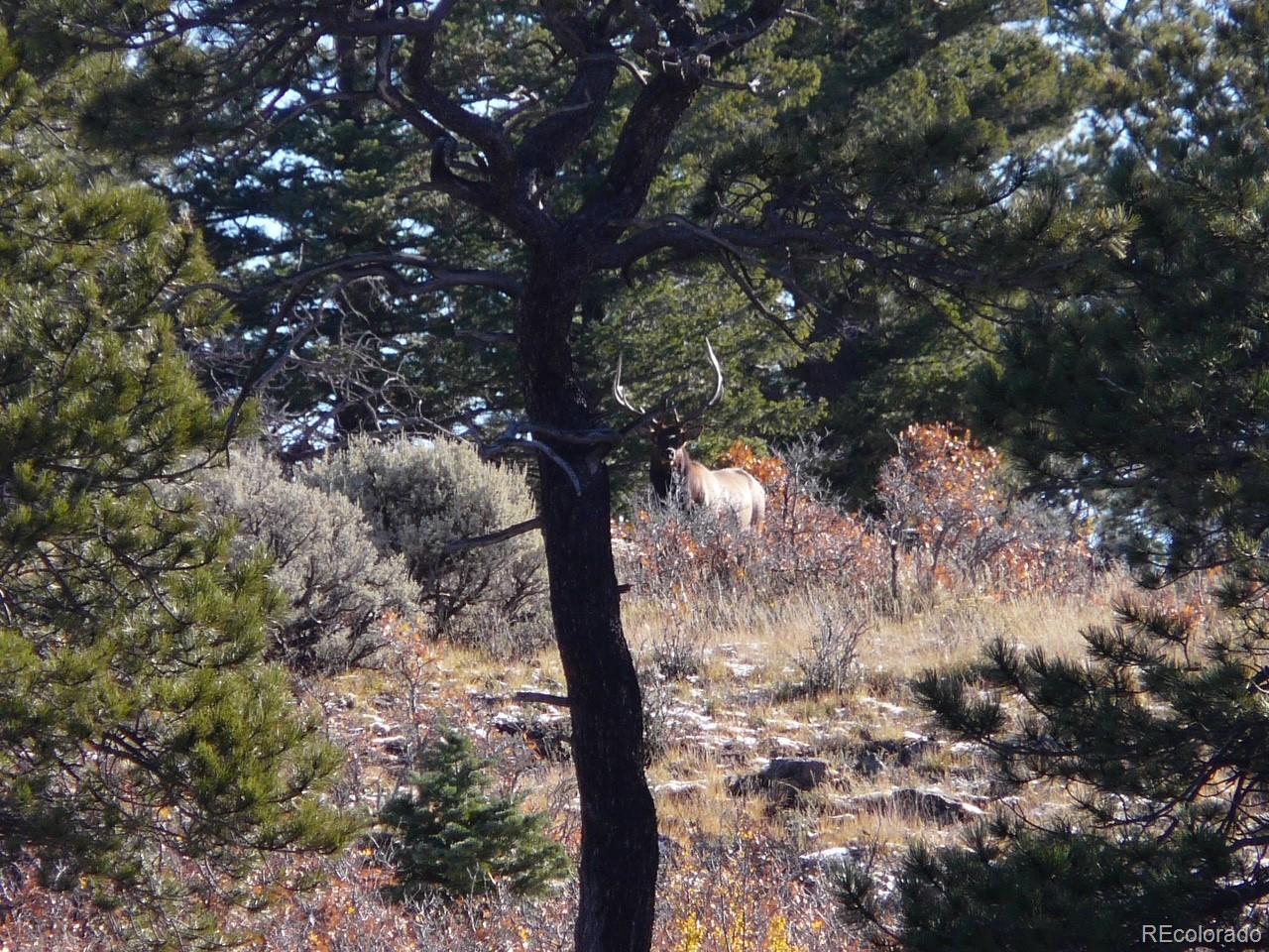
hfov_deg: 2.5
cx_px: 634
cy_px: 476
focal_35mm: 803
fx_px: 29437
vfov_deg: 1.9
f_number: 5
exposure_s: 1/250
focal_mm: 82.8
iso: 100
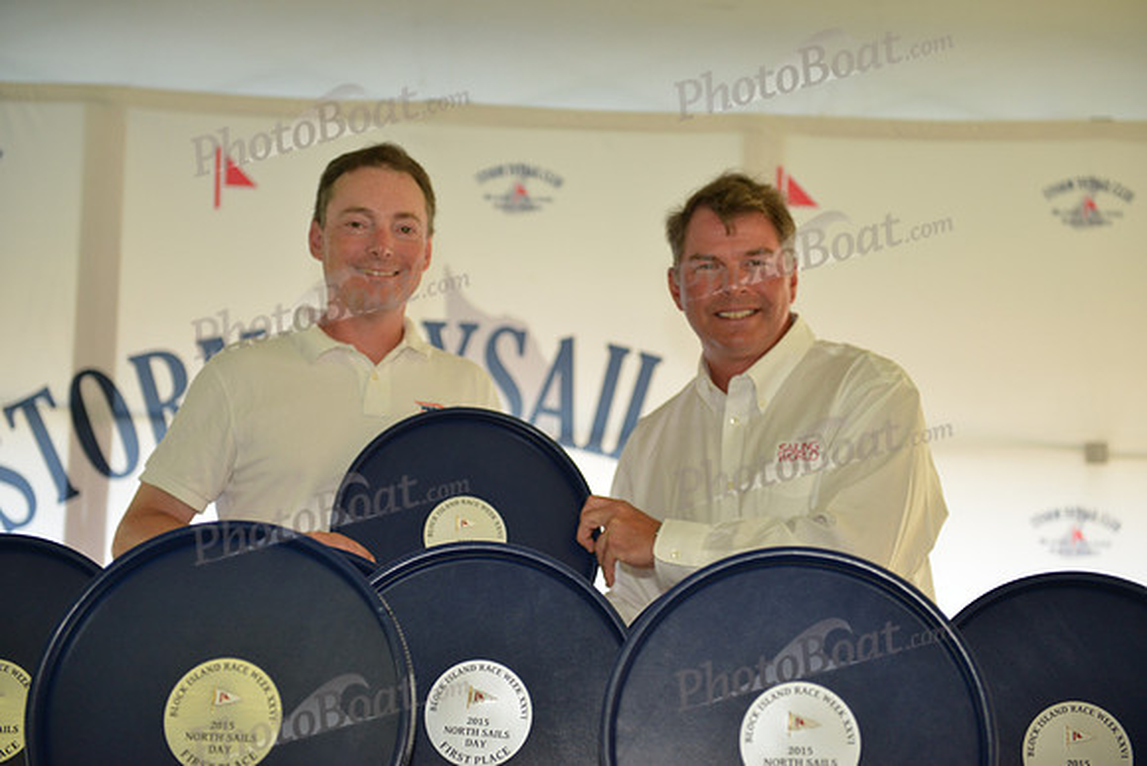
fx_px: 2103
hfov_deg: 30.5
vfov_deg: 20.6
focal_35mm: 66
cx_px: 574
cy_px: 383
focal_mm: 66
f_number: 3.2
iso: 1000
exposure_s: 1/320
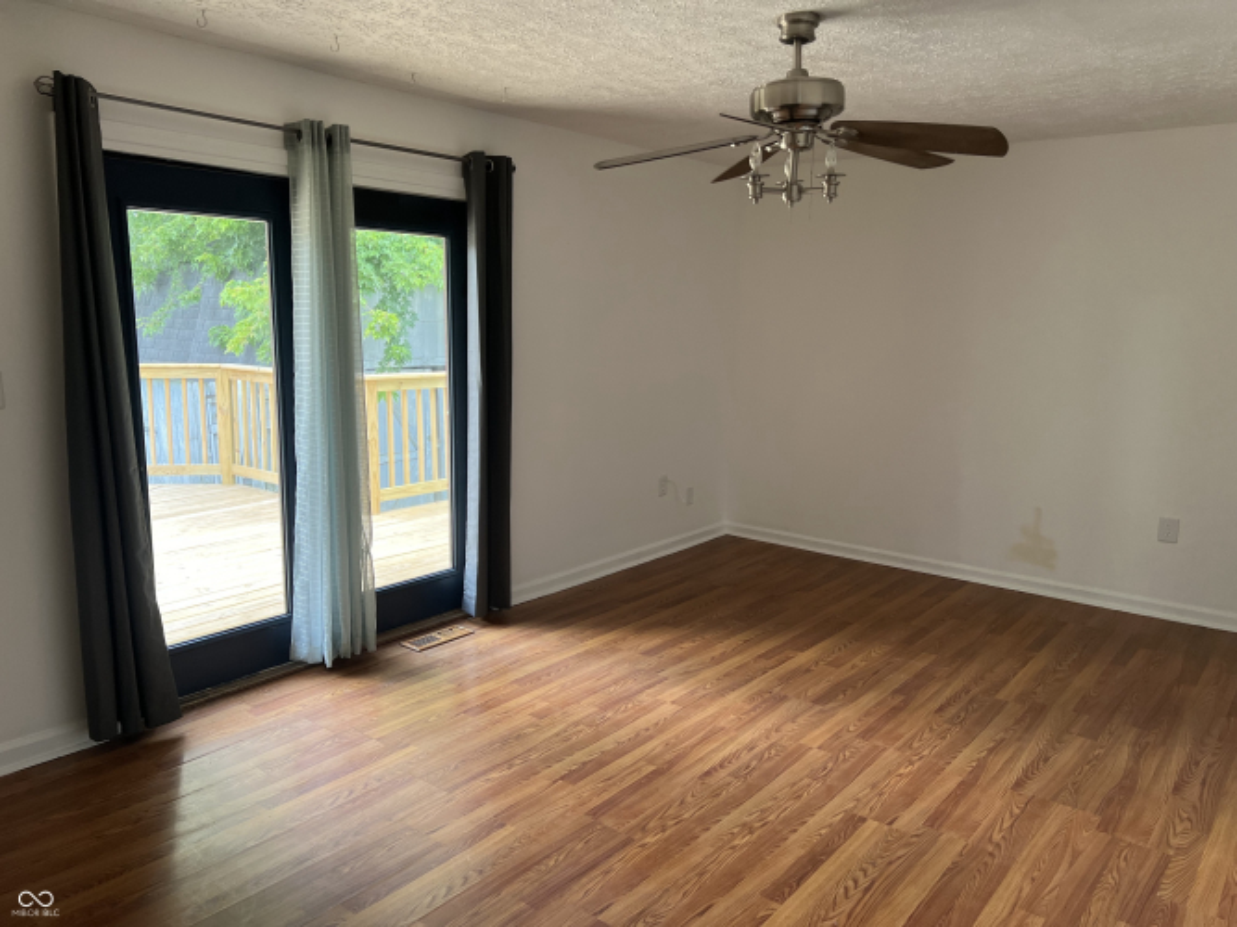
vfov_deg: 53.0
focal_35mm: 26
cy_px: 464
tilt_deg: -8.3
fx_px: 929
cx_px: 618
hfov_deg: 67.3
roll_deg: -1.3
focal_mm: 5.7
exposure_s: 1/121
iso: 125
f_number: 1.5
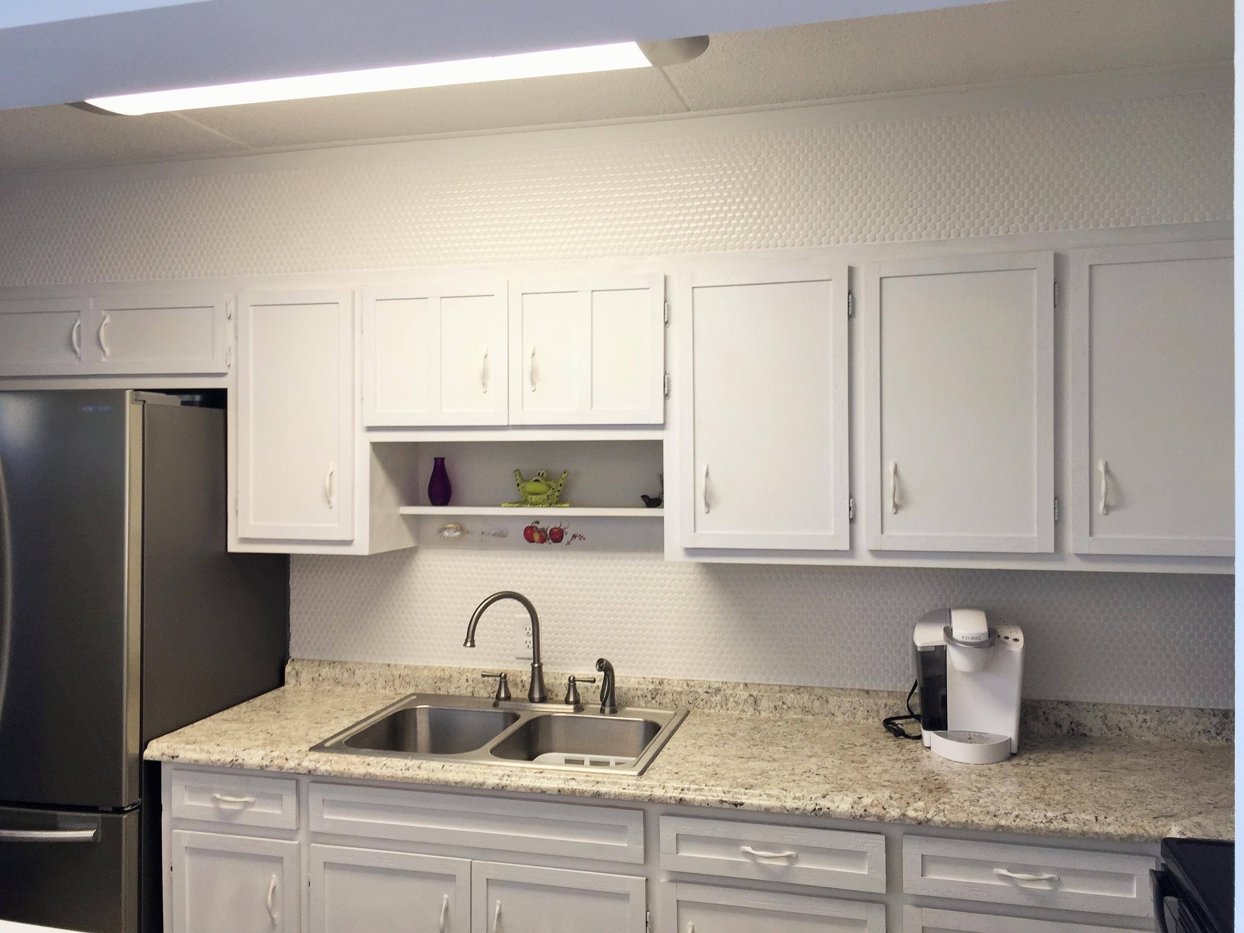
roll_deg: +0.0
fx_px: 1042
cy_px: 466
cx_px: 622
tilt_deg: -0.1
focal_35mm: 29
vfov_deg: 48.2
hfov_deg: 61.7
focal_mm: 4.15
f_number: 2.2
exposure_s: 1/60
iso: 32
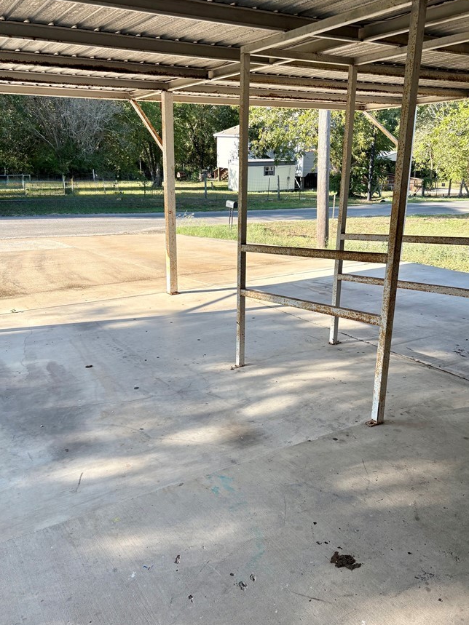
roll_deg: -0.6
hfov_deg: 45.4
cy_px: 306
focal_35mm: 31
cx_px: 244
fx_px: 560
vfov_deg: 58.4
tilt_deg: -17.0
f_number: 1.6
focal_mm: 5.96
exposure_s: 1/810
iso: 64
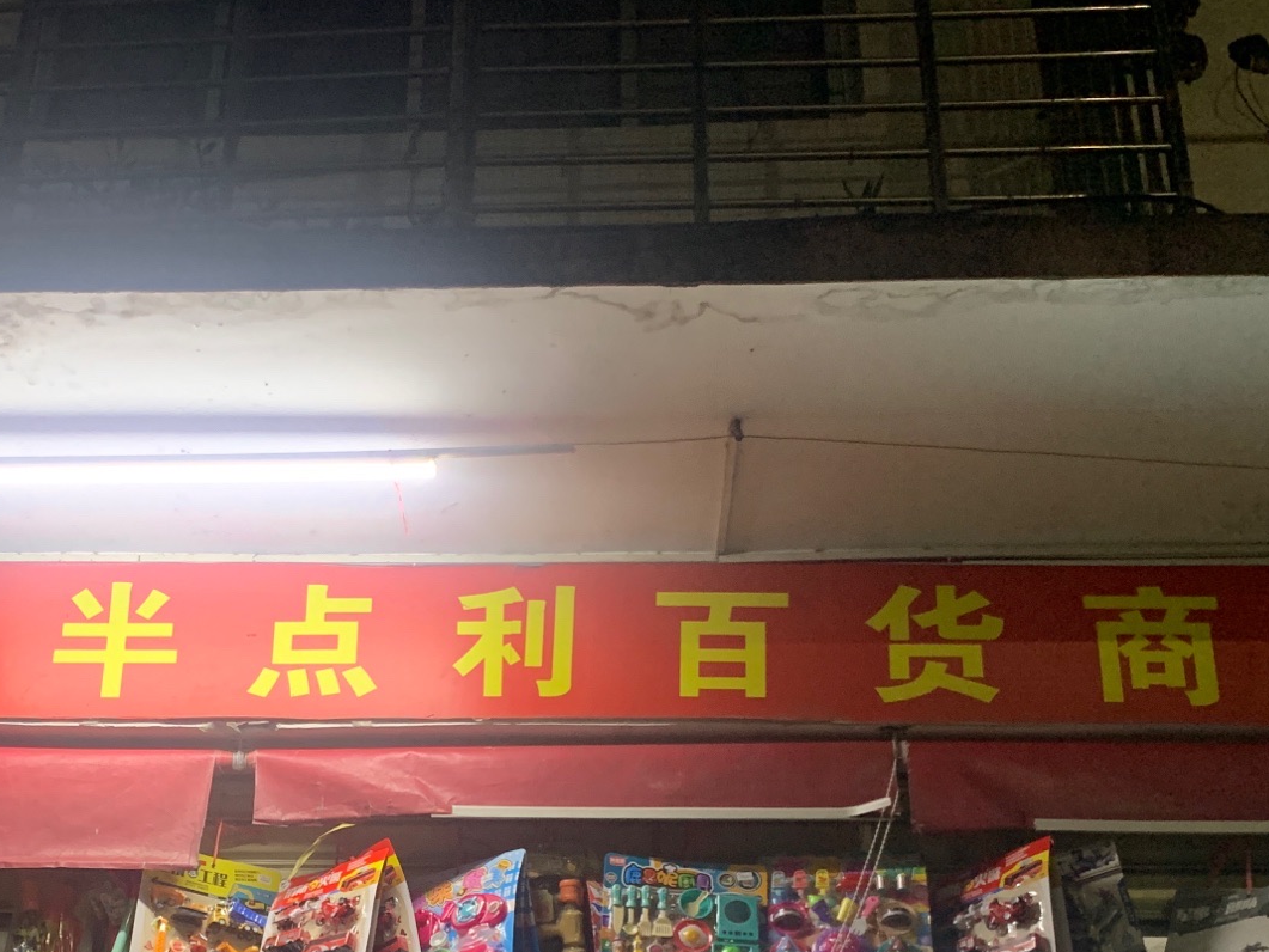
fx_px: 1797
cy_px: 872
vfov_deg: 28.4
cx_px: 414
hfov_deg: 38.4
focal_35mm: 49
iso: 320
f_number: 1.8
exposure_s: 1/50
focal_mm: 4.25
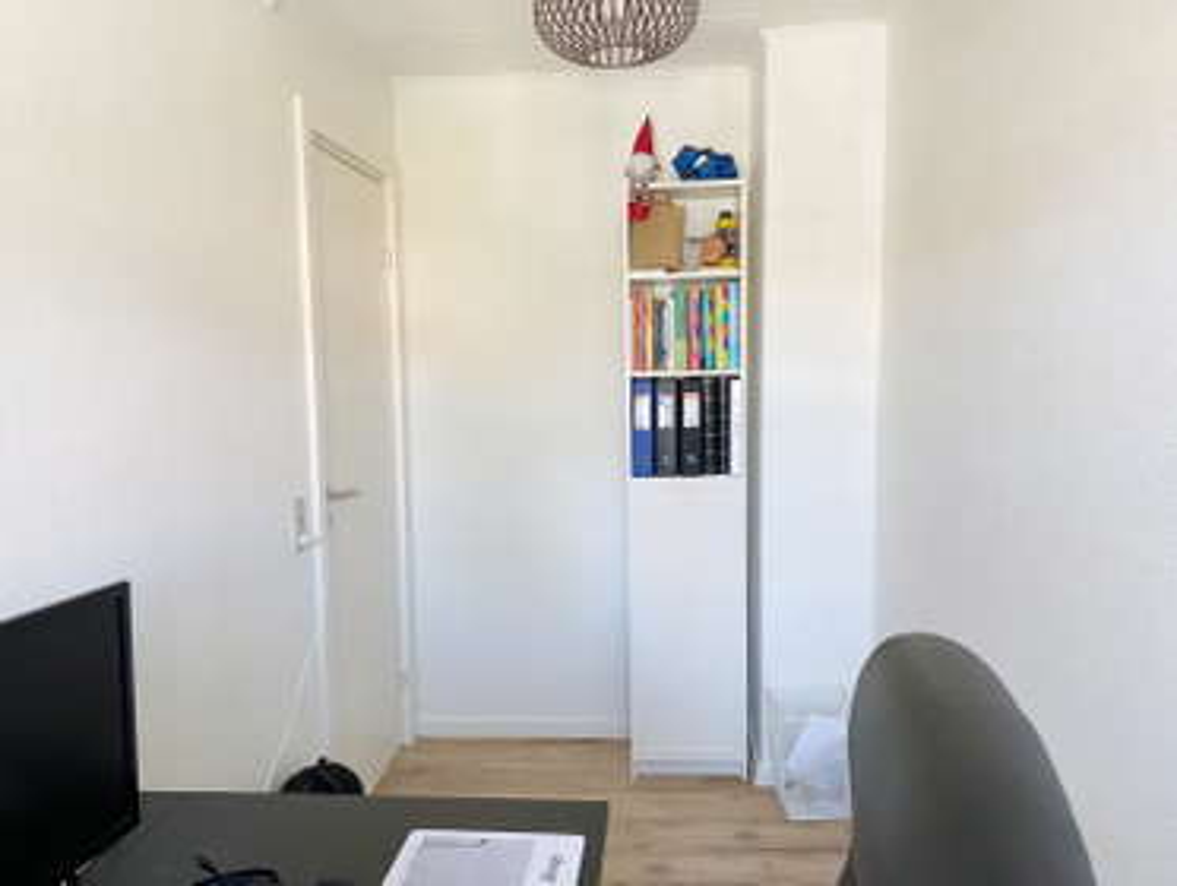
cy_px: 443
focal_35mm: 26
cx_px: 588
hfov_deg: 67.2
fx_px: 885
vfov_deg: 53.2
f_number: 1.8
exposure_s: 1/63
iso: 125
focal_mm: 4.25
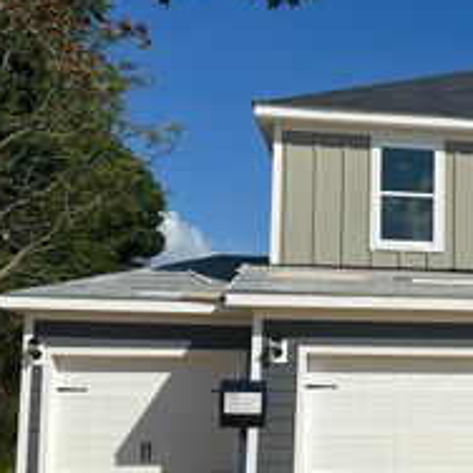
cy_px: 321
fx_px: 943
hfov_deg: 25.5
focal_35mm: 61
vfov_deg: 28.0
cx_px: 559
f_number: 1.5
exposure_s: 1/8696
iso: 50
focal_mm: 5.7
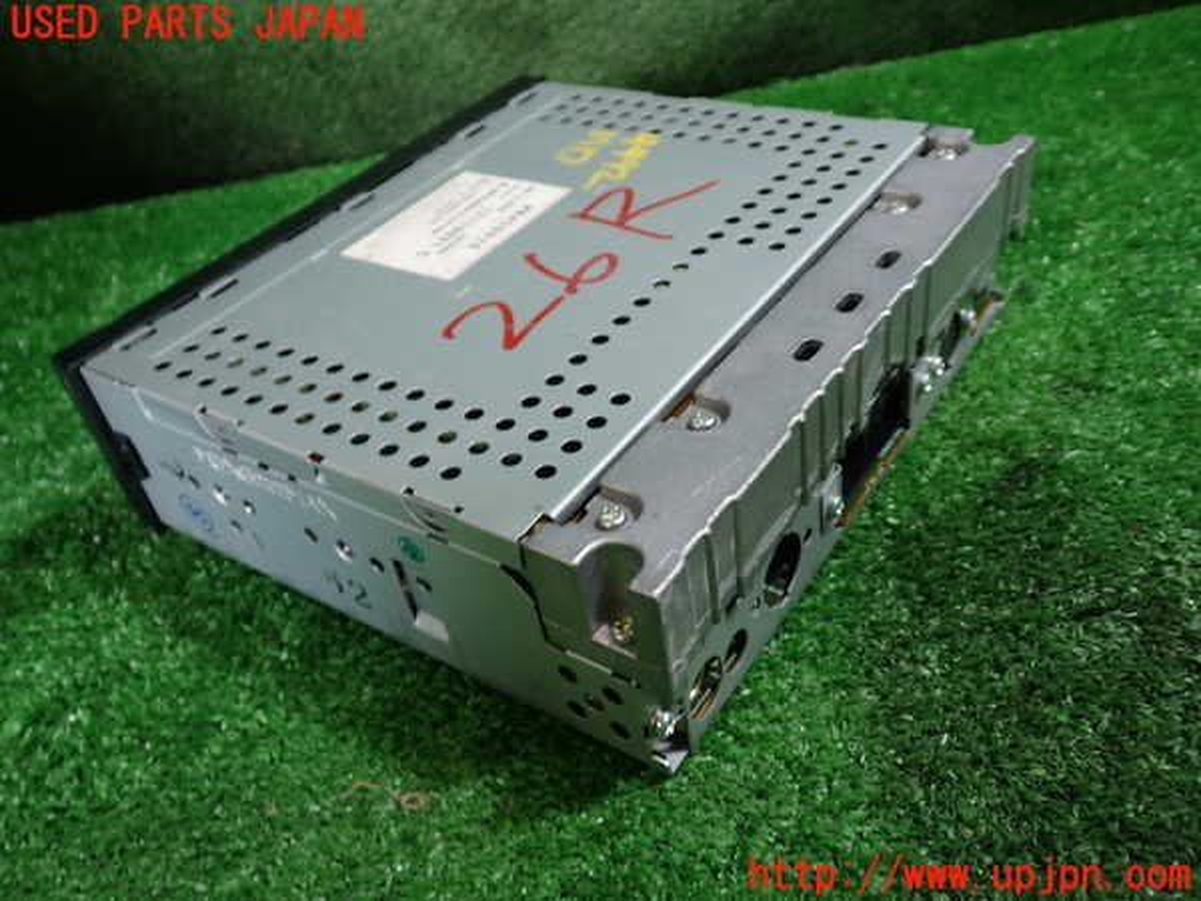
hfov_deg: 60.0
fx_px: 1041
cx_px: 600
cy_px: 450
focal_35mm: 30
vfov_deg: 46.8
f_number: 2.3
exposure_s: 1/30
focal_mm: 5.4
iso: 200
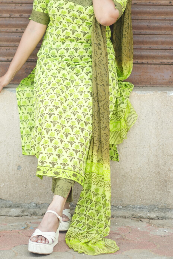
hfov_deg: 13.6
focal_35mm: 101
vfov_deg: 20.0
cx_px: 70
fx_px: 728
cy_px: 56
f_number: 1.8
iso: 800
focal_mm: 55
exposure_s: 1/320
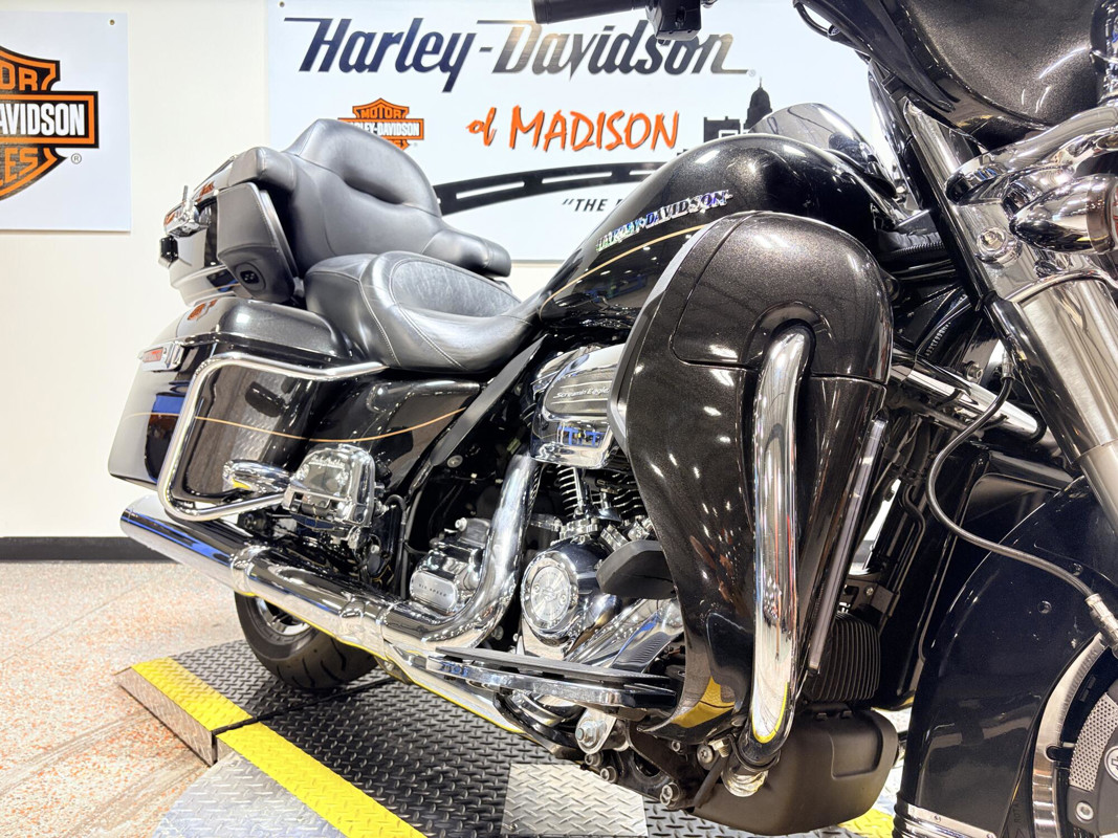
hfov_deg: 67.3
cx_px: 559
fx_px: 840
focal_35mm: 26
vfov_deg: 53.1
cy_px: 419
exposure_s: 1/120
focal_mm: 5.96
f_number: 1.6
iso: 125
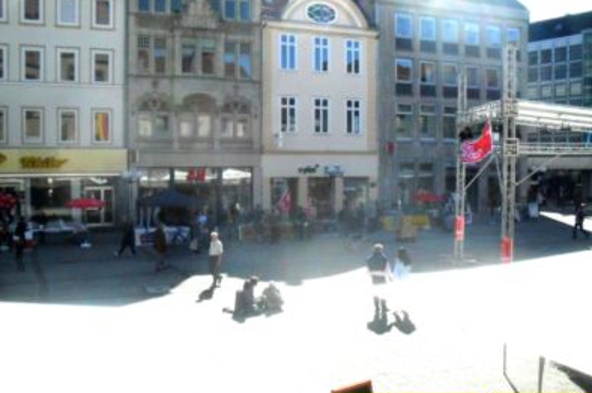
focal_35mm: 37
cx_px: 293
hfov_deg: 51.9
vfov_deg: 35.9
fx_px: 608
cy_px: 195
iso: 800
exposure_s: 1/1000
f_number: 8.4
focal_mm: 6.3
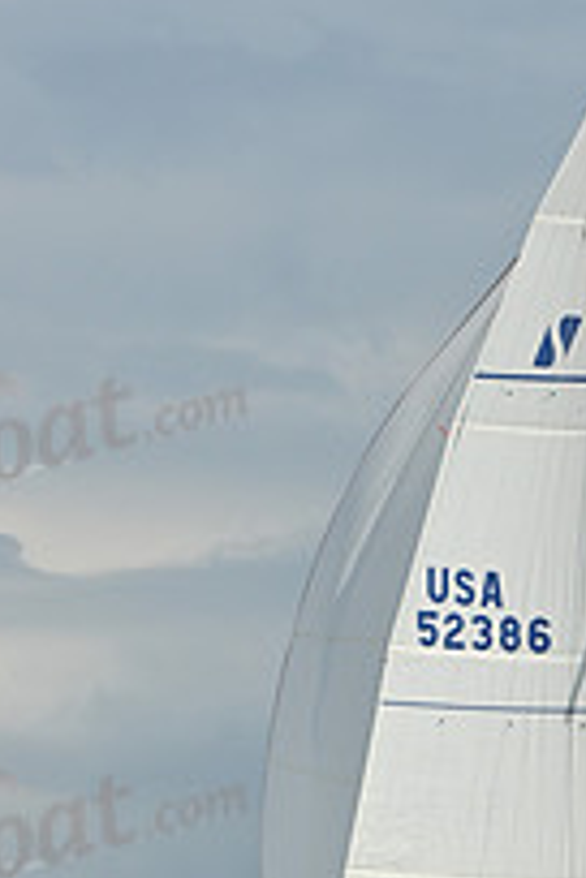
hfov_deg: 4.7
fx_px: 7080
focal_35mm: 290
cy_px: 1024
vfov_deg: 7.1
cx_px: 472
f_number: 10
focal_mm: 102
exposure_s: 1/1600
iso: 320
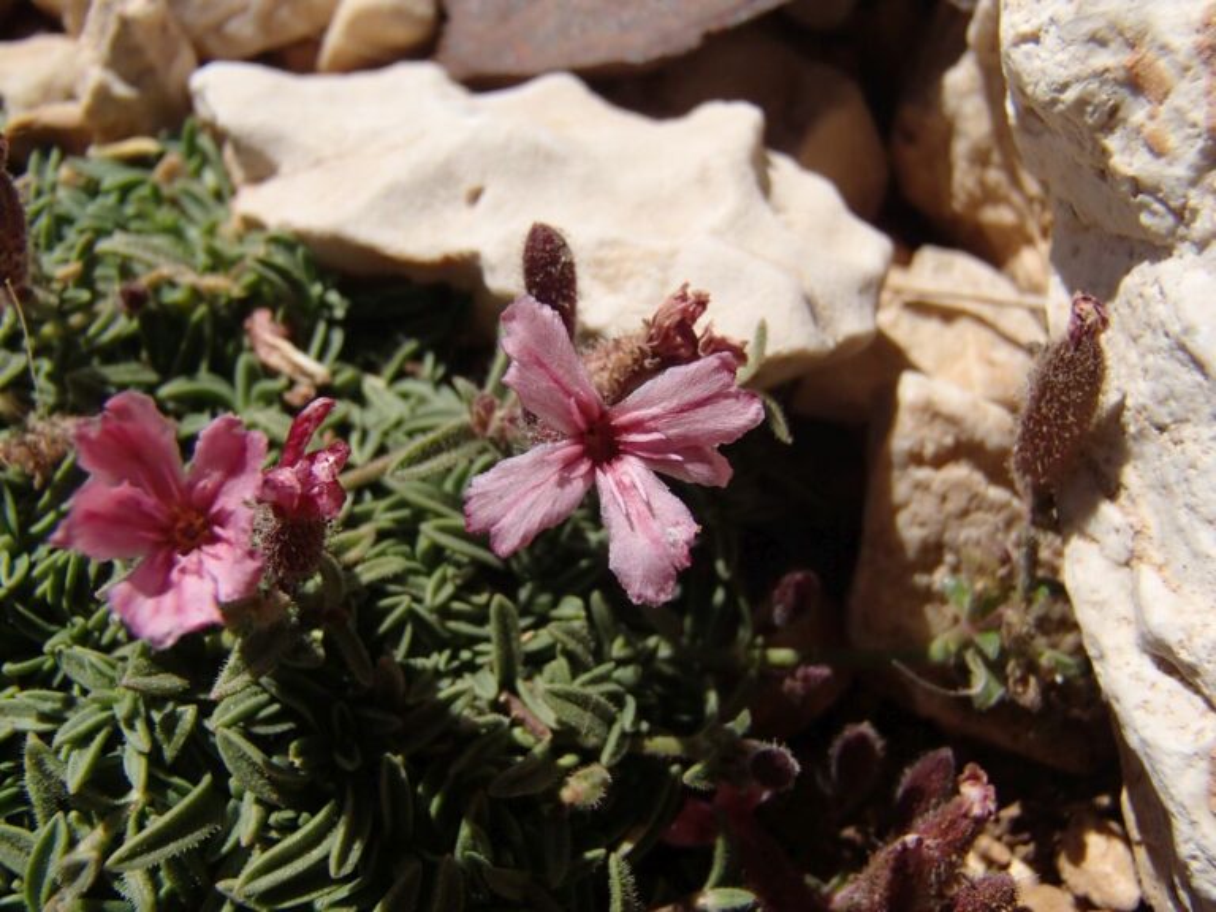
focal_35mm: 37
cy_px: 456
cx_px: 608
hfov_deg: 50.1
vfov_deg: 38.7
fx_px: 1300
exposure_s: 1/1250
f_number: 4.7
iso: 100
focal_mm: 6.64
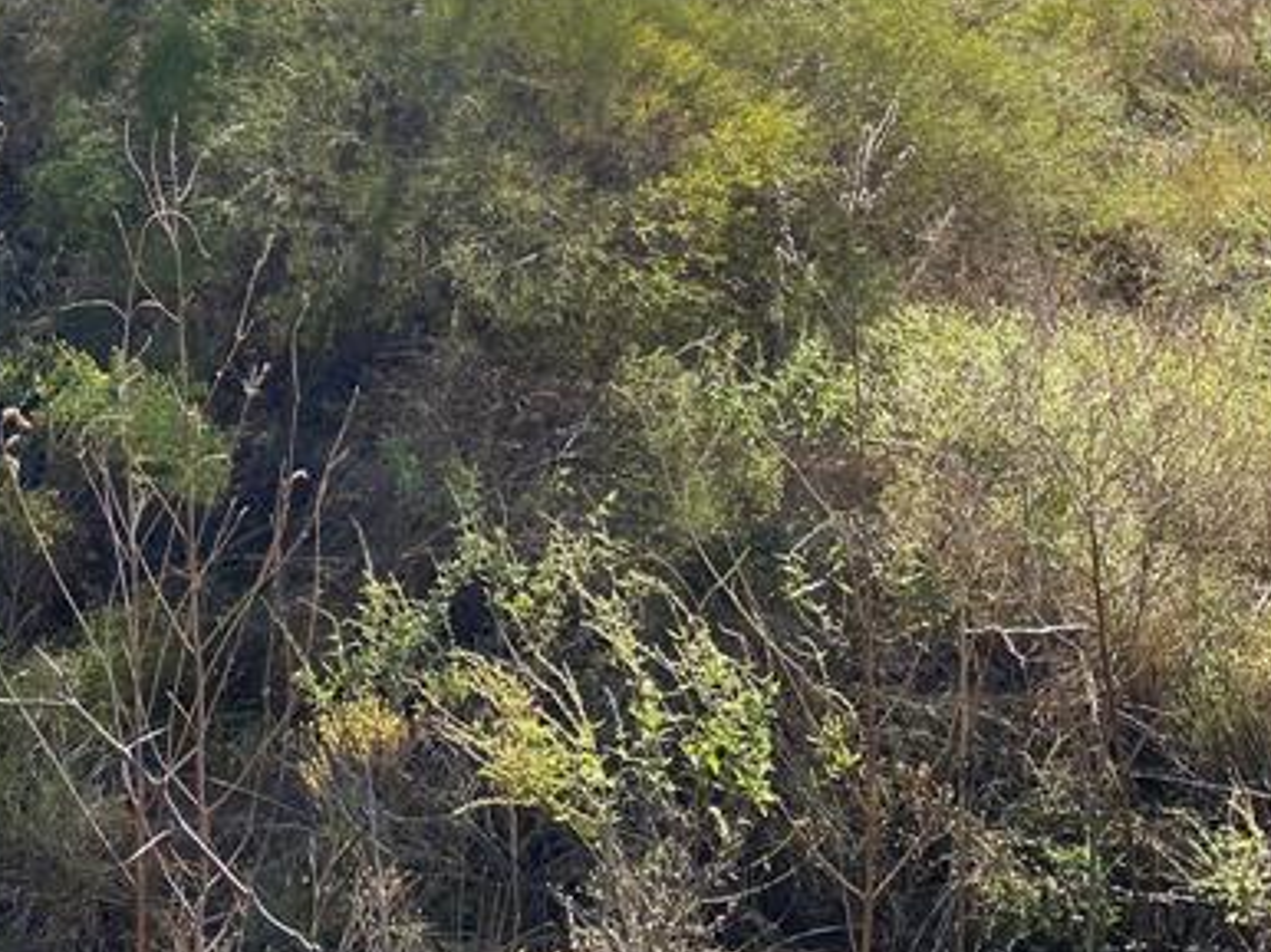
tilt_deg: -2.0
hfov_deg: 27.3
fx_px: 2532
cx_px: 161
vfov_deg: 20.5
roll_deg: +0.2
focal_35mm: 69
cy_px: -36
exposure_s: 1/2410
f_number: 1.8
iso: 32
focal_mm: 4.25
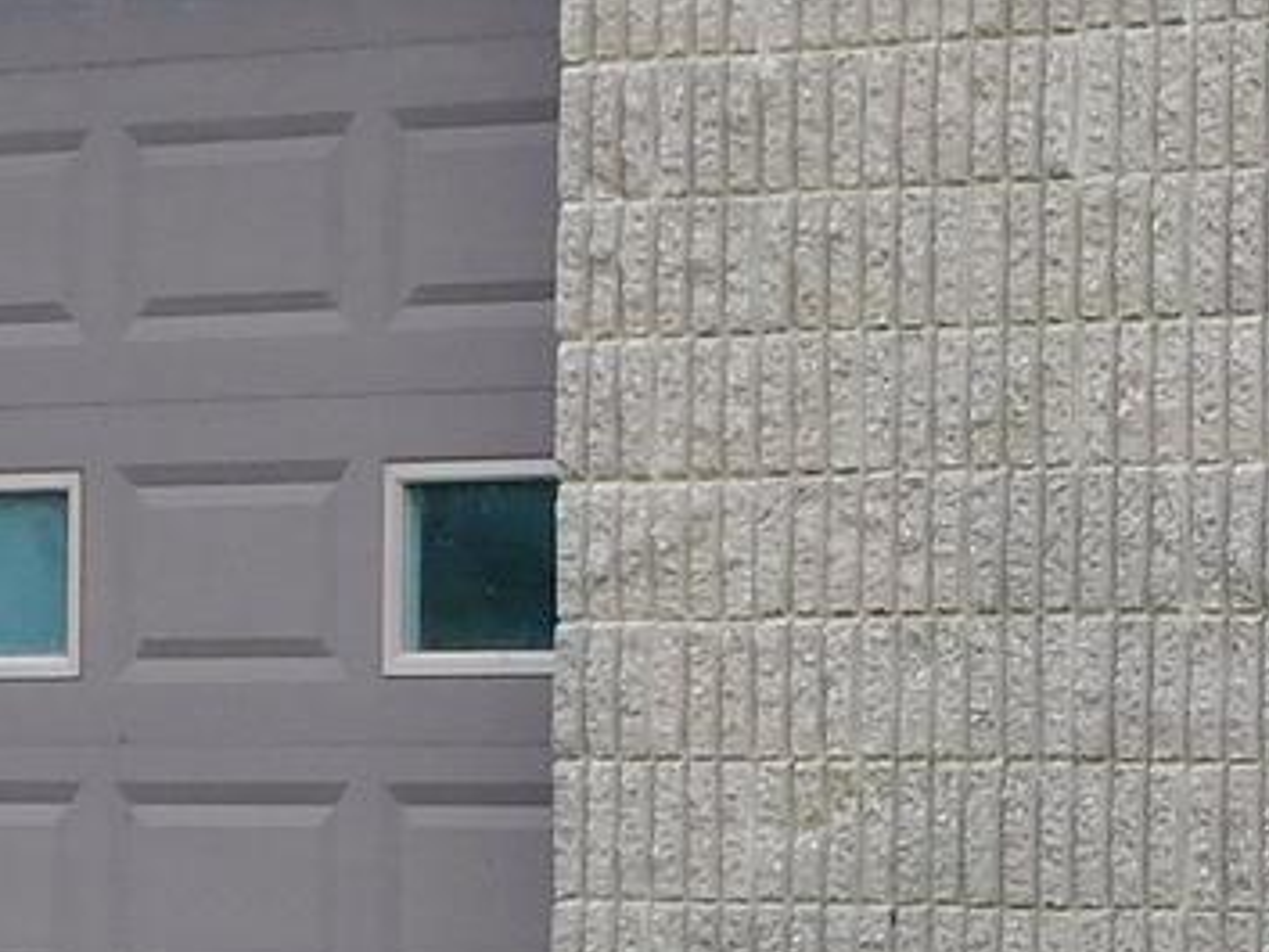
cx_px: 1546
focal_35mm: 232
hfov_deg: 8.4
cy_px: 485
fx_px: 8508
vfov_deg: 6.4
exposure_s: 1/60
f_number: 3.6
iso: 125
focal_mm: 7.1
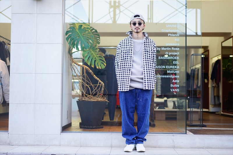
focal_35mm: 55
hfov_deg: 36.3
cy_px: 78
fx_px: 356
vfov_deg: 24.6
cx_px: 116
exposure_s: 1/100
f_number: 2
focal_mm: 55
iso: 100
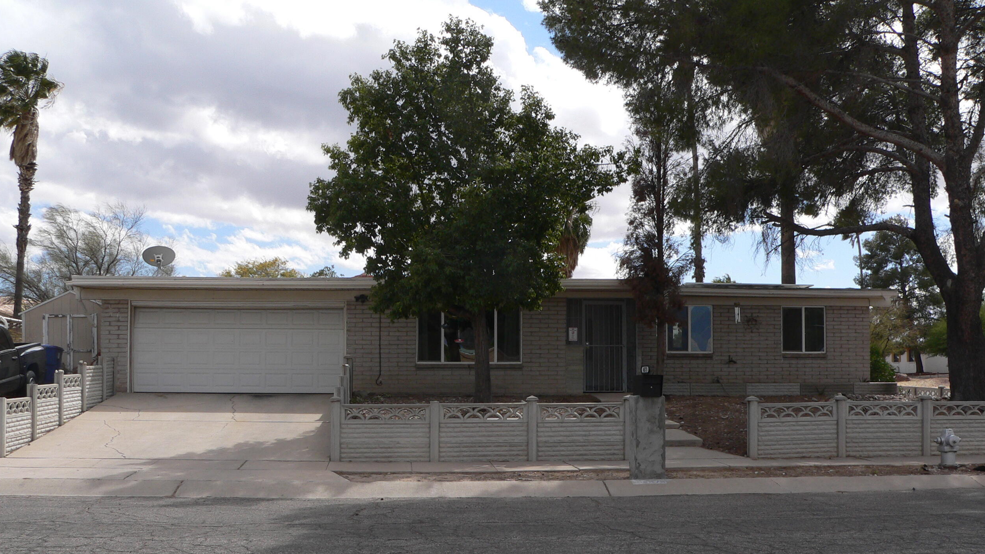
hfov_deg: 50.5
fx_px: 1045
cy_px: 332
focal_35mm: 40
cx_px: 497
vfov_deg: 29.6
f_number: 4.6
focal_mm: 6
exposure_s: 1/500
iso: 80
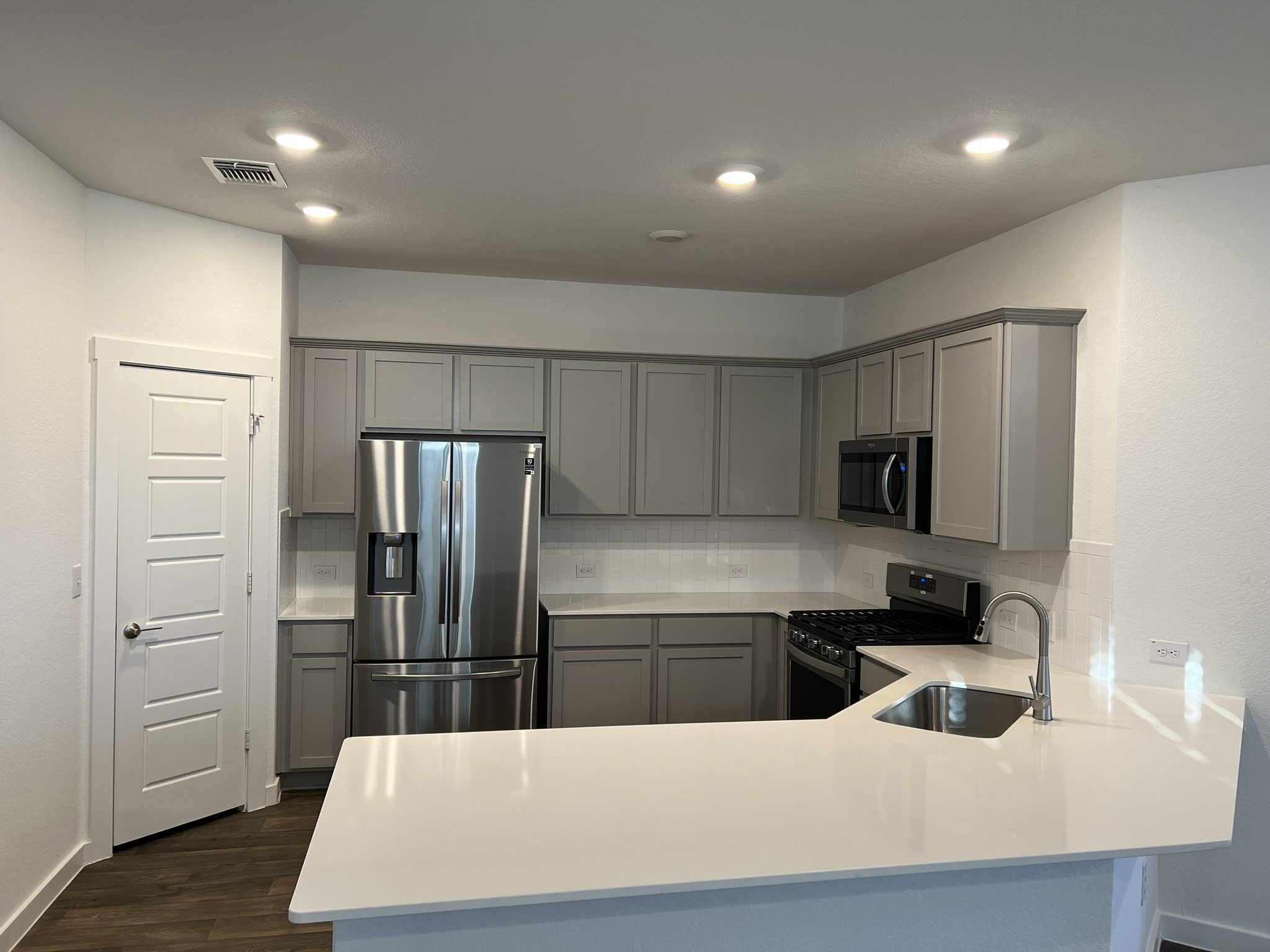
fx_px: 954
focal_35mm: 26
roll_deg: -0.7
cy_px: 476
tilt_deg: -0.4
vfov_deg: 53.1
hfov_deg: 67.3
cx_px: 635
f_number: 1.5
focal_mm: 5.7
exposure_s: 1/120
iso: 125
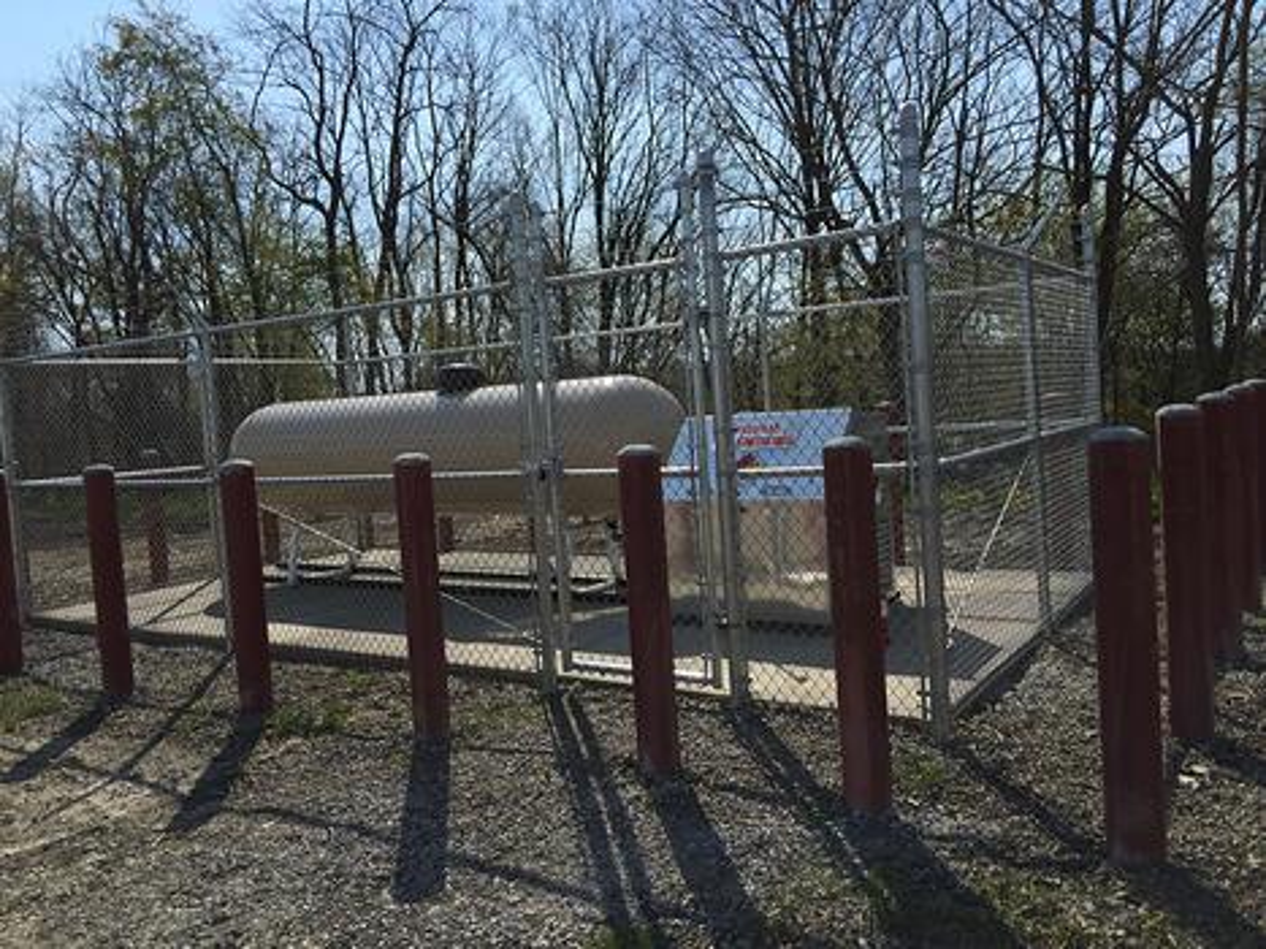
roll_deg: +3.3
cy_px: 474
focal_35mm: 29
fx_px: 1060
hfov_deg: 61.7
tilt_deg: -2.7
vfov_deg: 48.2
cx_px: 633
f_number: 2.2
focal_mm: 4.15
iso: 32
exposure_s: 1/2639
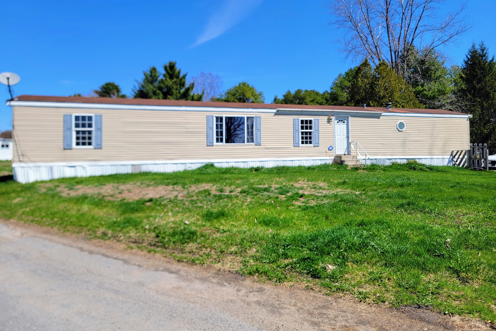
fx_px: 344
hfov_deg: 71.5
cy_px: 149
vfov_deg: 51.2
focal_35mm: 25
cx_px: 248
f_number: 1.8
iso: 16
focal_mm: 6.7
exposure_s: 1/1111
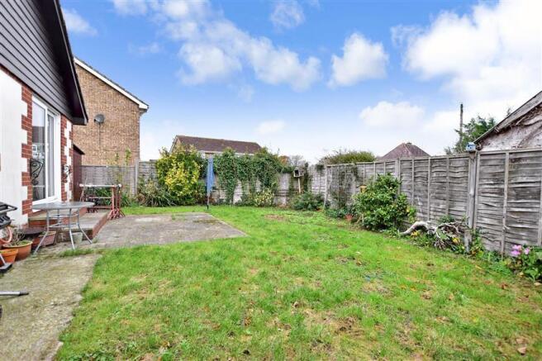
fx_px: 248
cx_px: 271
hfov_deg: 95.0
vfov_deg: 72.0
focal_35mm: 16
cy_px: 180
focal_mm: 11
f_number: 5.6
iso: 400
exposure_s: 1/125
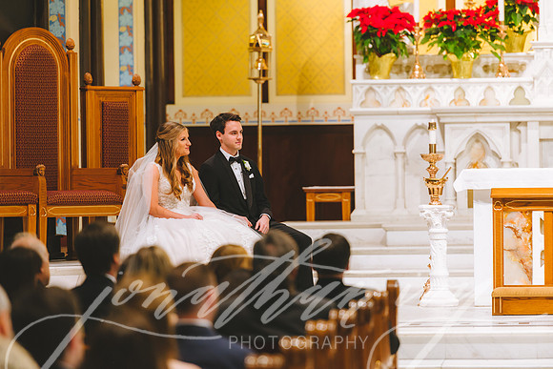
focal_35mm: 200
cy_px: 184
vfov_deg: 6.9
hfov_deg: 10.3
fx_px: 3073
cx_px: 276
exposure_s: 1/160
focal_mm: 200
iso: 1600
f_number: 2.8
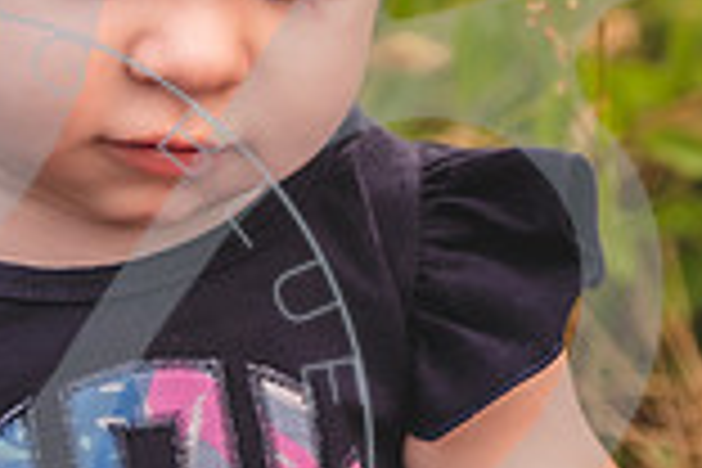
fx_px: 3997
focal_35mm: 205
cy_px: 88
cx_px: 135
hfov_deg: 10.0
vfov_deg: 6.7
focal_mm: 55
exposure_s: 1/640
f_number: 2.8
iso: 100
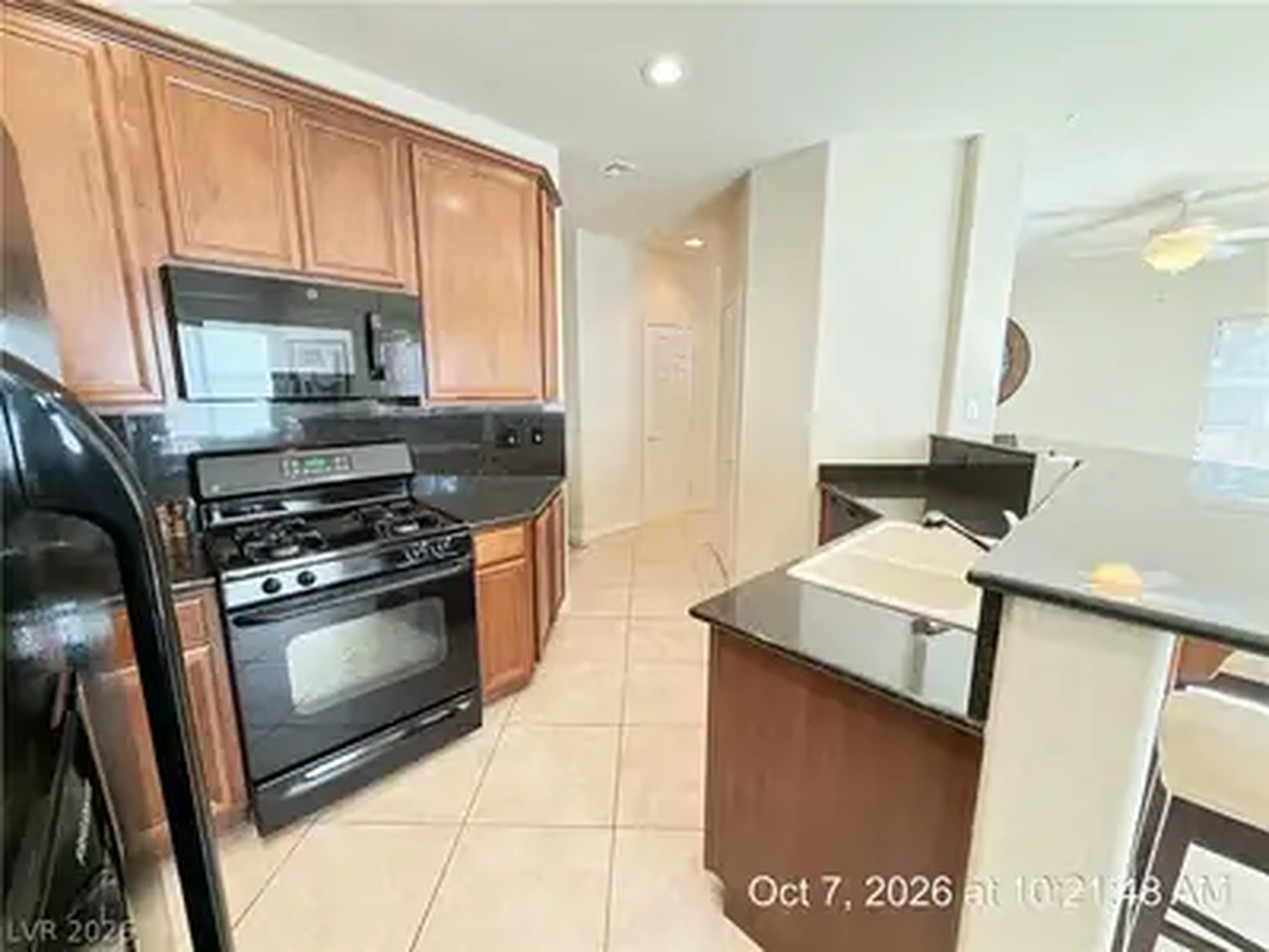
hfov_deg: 102.1
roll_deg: +0.0
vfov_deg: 85.7
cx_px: 634
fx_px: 513
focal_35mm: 14
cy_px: 476
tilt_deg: -10.8
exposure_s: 1/60
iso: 800
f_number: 2.2
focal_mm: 2.22
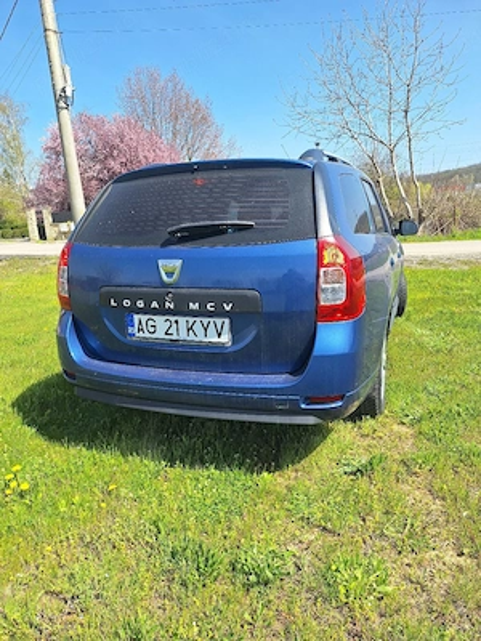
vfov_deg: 73.9
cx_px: 240
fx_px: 426
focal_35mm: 23
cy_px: 320
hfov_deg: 58.9
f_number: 1.8
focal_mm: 5.54
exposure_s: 1/2000
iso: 40
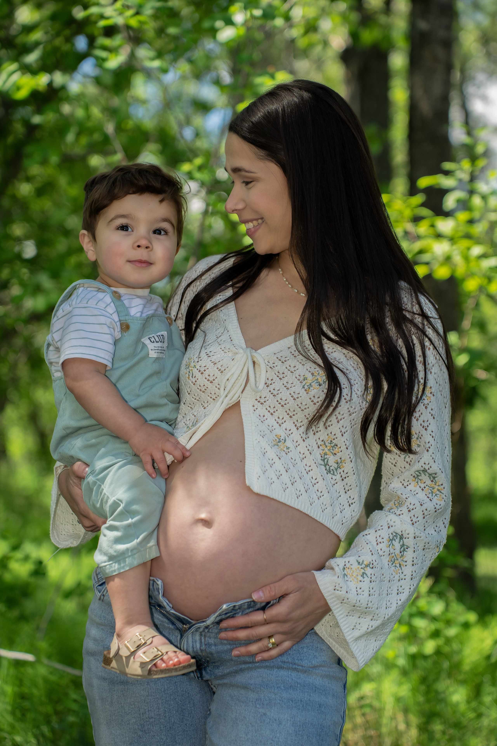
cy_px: 373
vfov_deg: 27.3
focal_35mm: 74
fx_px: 1532
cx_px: 248
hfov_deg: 18.4
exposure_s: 1/320
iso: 64
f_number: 2.8
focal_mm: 74
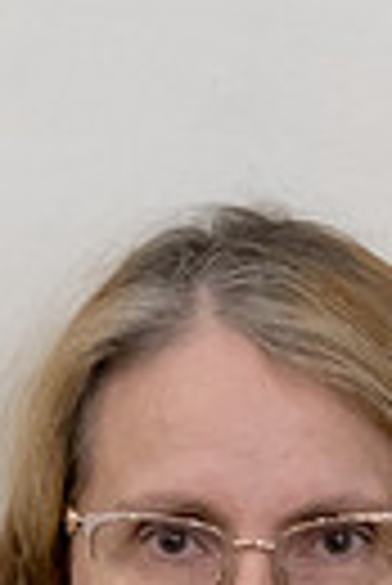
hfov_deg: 2.3
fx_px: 9643
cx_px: 239
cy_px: 896
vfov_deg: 3.5
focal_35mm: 592
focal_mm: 171
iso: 5000
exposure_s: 1/80
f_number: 4
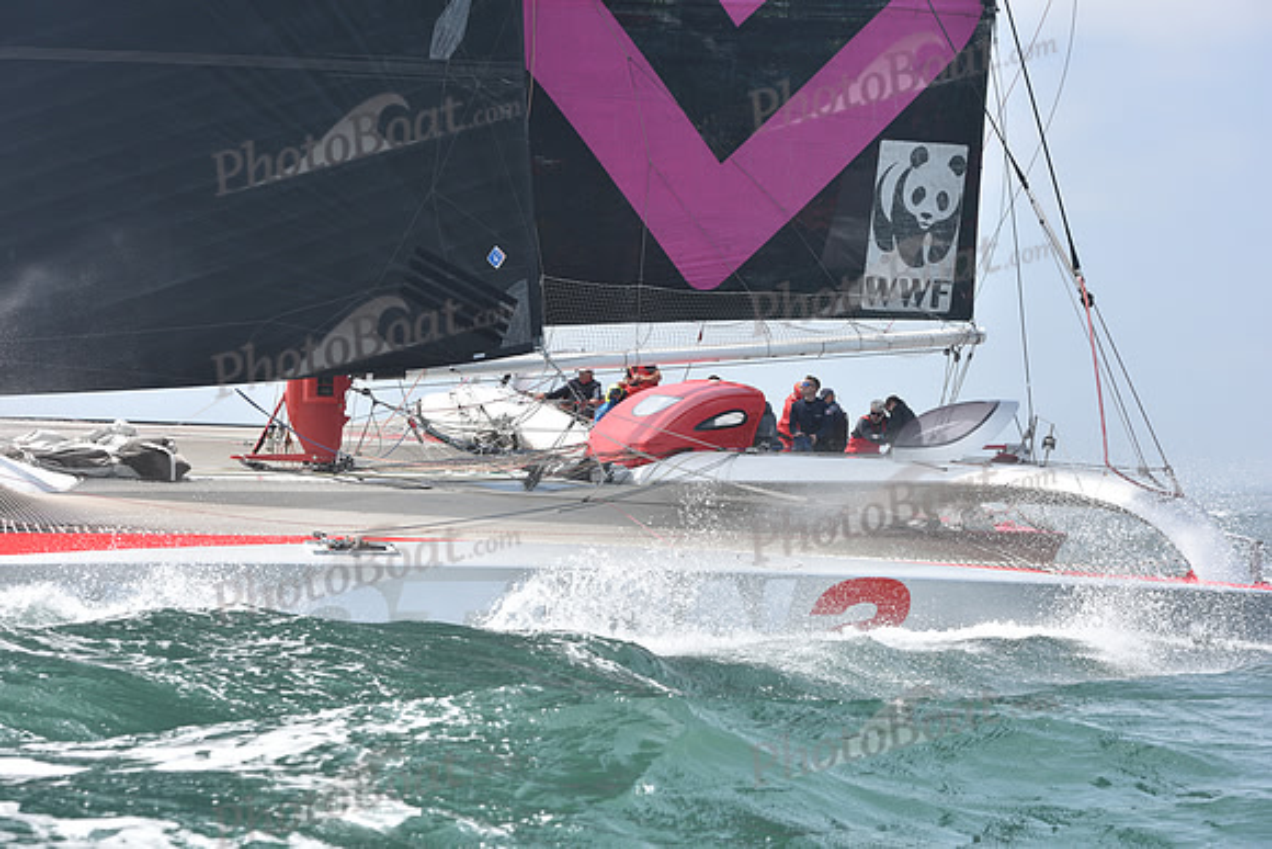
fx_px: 3004
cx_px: 636
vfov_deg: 16.1
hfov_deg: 23.9
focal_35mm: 85
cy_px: 424
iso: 320
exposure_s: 1/1000
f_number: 8
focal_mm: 85
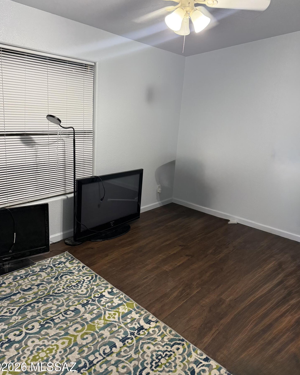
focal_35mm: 26
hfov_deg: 54.9
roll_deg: -4.5
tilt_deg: -12.0
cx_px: 147
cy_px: 178
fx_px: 289
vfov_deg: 66.0
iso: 320
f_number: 1.78
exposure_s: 1/60
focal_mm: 6.76
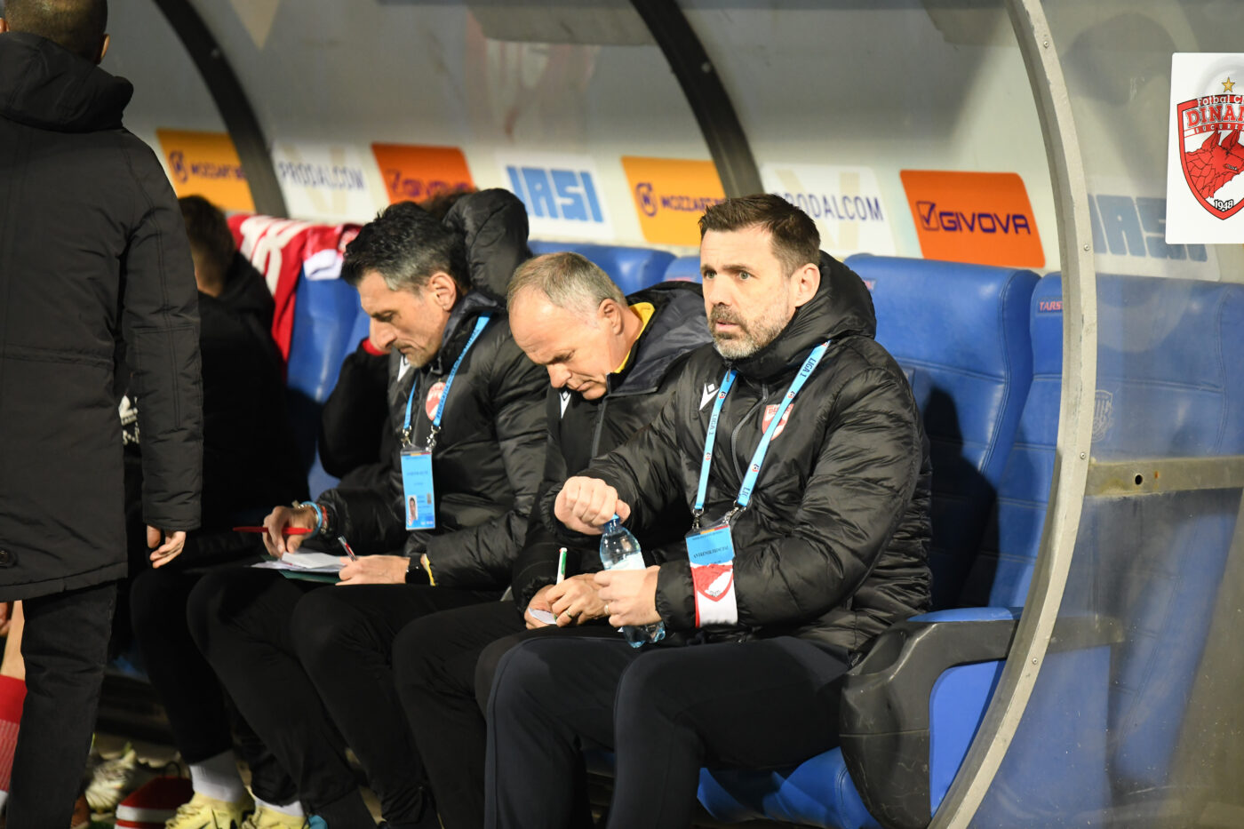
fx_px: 6910
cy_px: 414
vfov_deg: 6.9
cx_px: 622
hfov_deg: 10.3
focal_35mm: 200
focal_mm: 200
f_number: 2.8
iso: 4000
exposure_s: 1/500
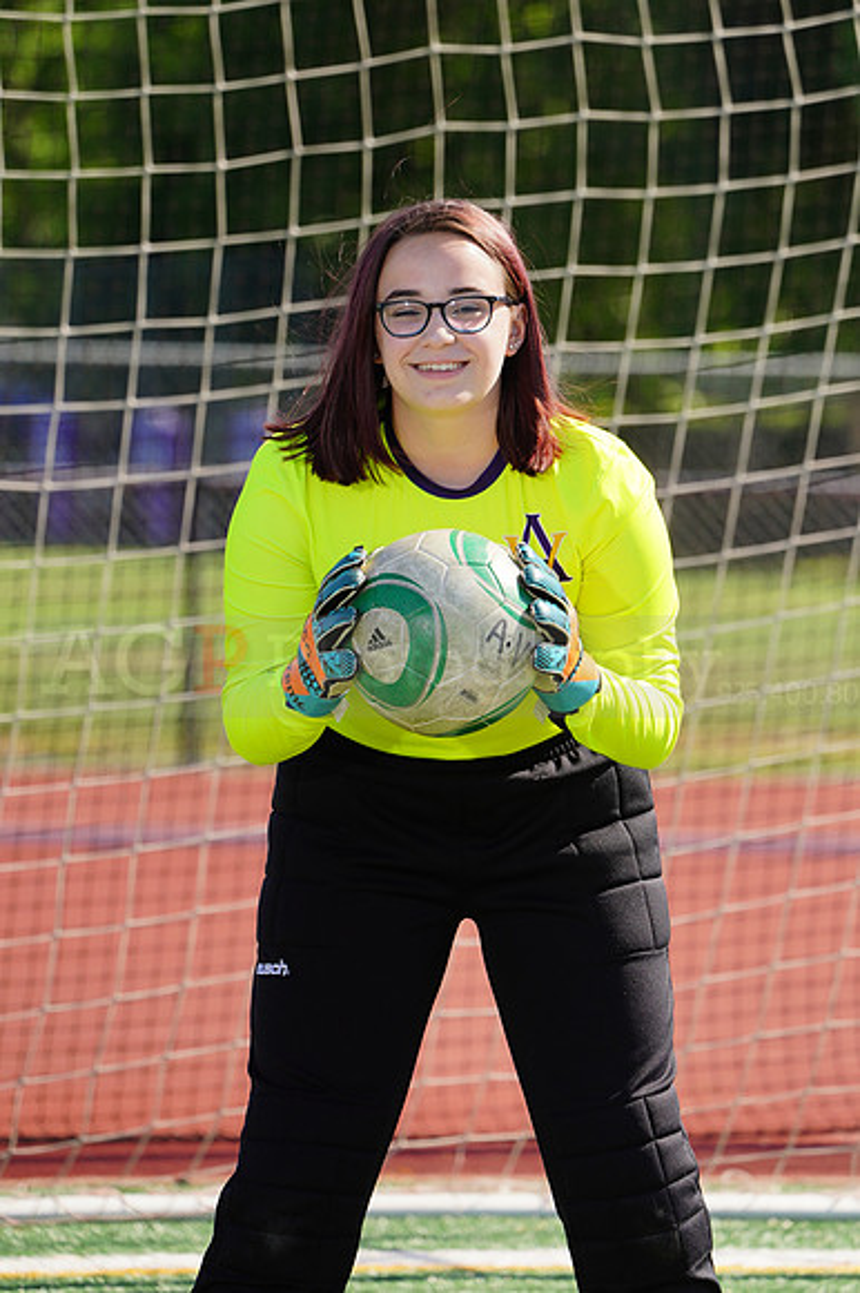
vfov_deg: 5.4
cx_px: 430
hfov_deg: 3.6
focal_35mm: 382
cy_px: 646
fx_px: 13704
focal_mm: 382
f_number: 11
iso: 200
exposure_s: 1/250
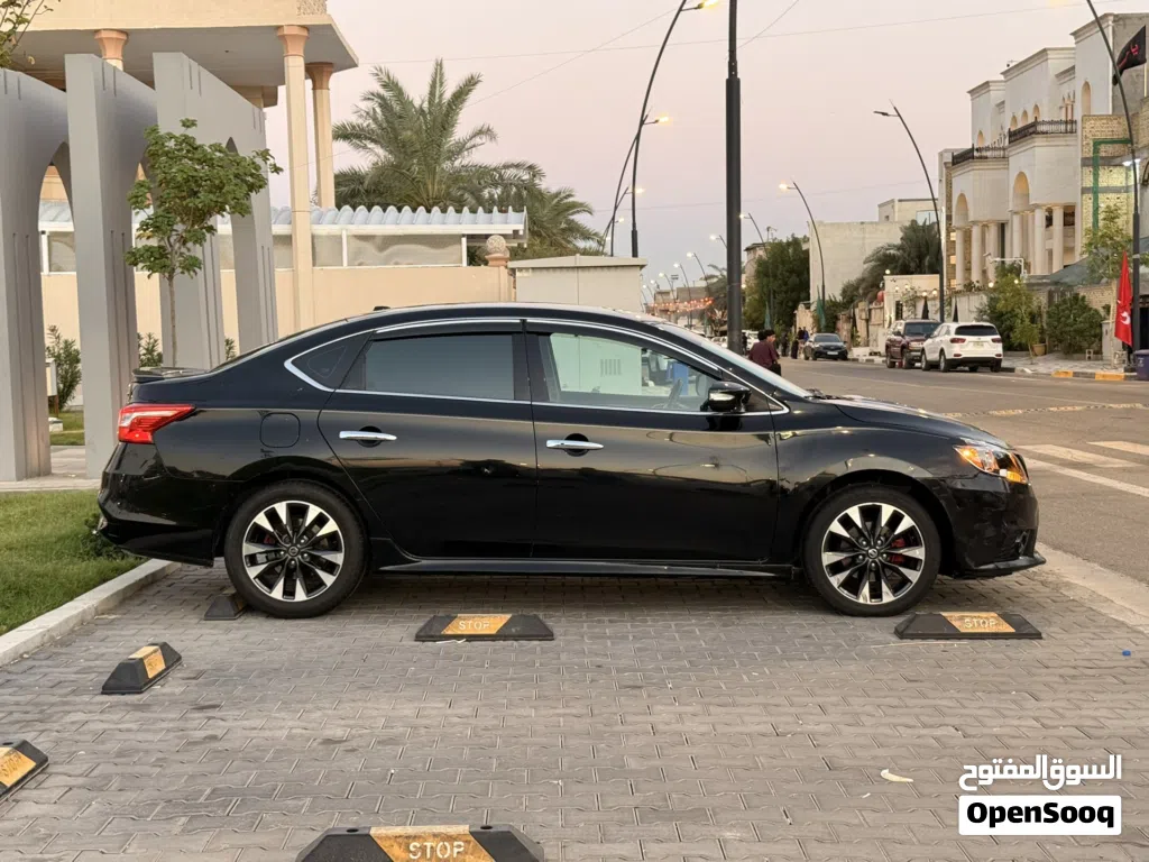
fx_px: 1593
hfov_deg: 39.7
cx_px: 574
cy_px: 431
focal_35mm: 48
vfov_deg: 30.3
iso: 200
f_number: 1.78
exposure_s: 1/50
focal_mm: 6.76
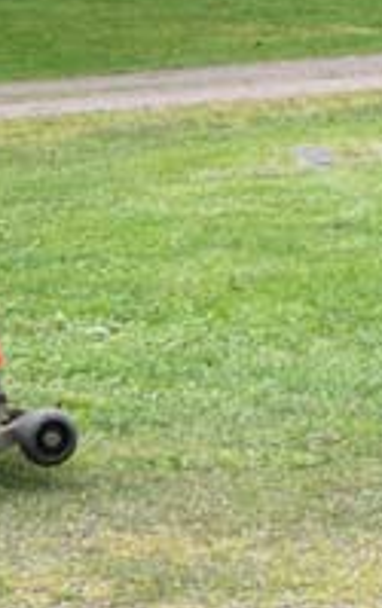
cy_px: 199
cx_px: -342
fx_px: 3602
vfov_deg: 9.6
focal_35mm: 217
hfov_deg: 5.9
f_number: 5
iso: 50
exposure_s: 1/125
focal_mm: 10.5
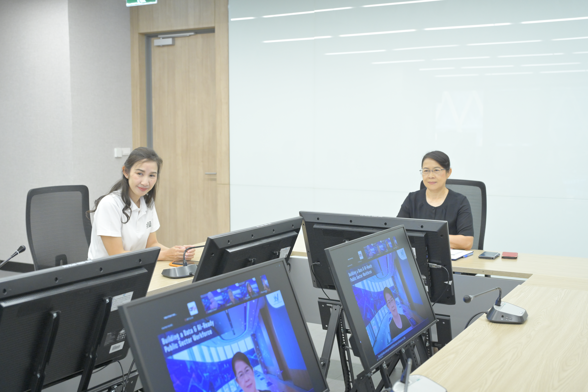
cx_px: 294
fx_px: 702
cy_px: 196
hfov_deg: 45.4
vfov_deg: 31.2
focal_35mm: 43
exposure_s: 1/250
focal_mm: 43
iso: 3200
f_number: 4
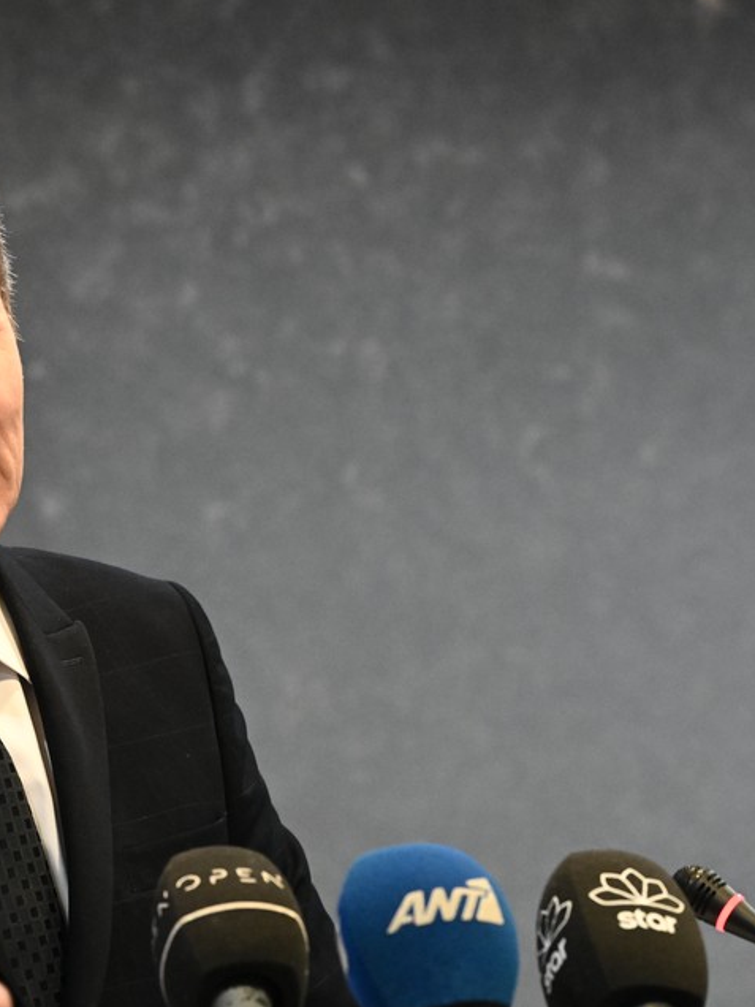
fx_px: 4798
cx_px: 123
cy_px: 608
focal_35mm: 165
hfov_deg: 9.0
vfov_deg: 12.0
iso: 6400
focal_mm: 91
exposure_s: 1/250
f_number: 4.5
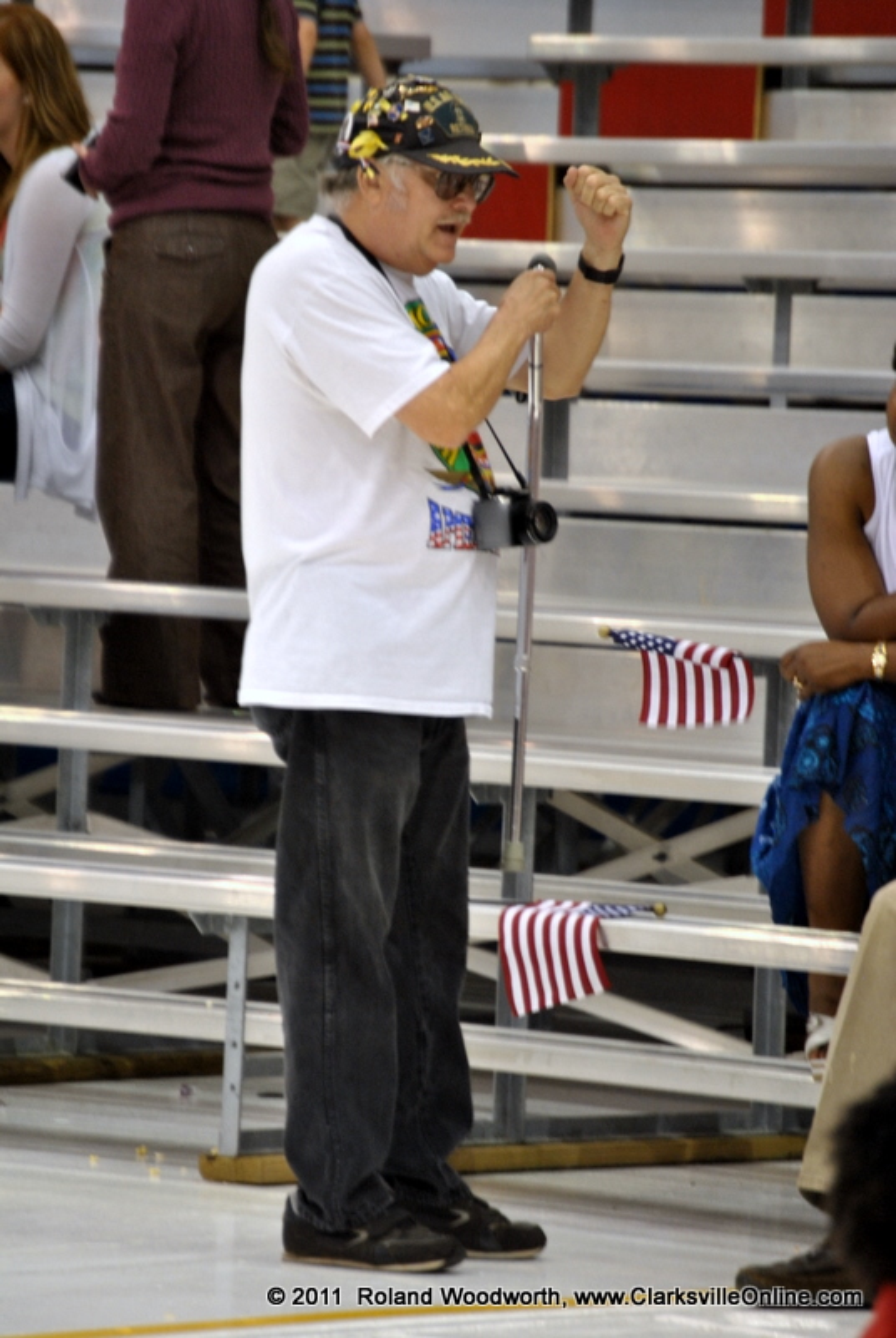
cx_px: 448
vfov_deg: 6.9
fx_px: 11161
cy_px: 669
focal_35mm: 300
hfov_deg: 4.6
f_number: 5.6
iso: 400
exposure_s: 1/50
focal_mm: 200
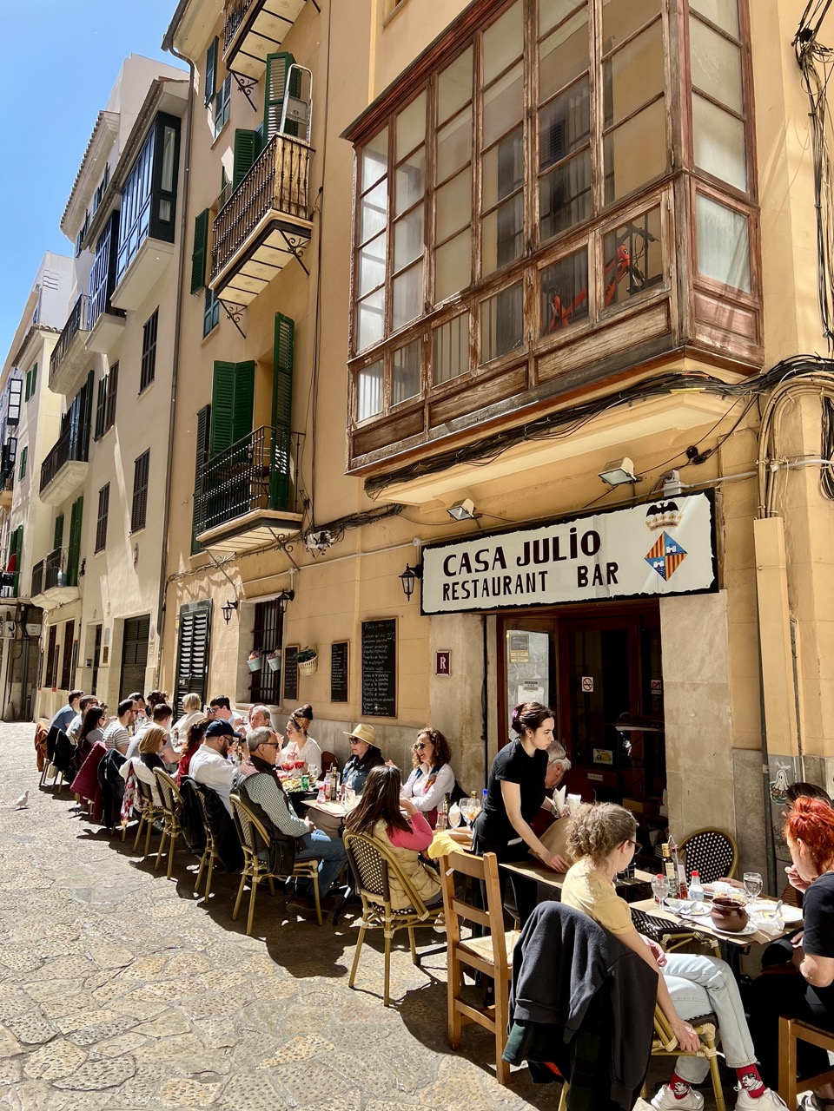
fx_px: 835
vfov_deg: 67.3
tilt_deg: +8.5
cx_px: 417
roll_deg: -0.6
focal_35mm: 26
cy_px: 556
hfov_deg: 53.1
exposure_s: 1/1000
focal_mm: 5.7
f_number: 1.5
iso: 50
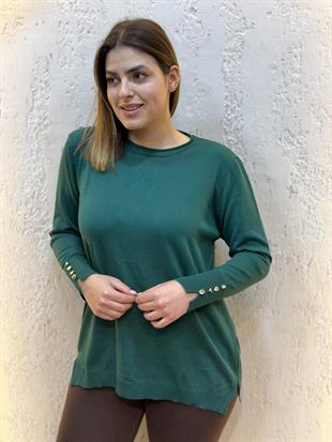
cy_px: 221
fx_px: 614
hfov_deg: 30.3
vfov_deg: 39.6
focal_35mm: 48
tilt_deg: -12.3
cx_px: 166
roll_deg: +0.6
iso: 125
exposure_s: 1/50
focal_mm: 6.76
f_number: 1.78
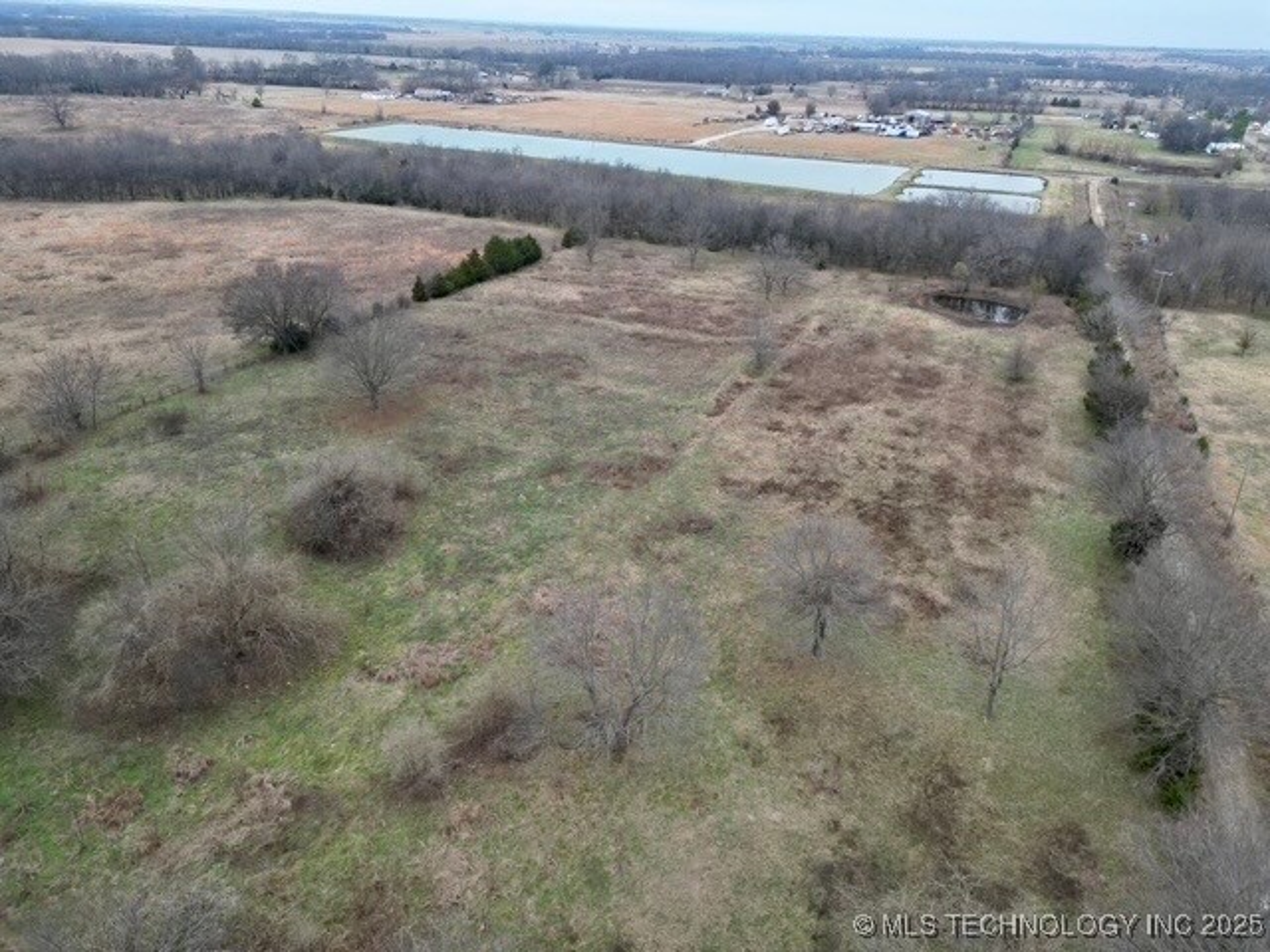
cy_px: 476
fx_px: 881
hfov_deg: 71.6
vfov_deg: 56.8
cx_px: 635
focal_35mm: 24
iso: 100
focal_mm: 6.72
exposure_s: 1/40
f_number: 1.7
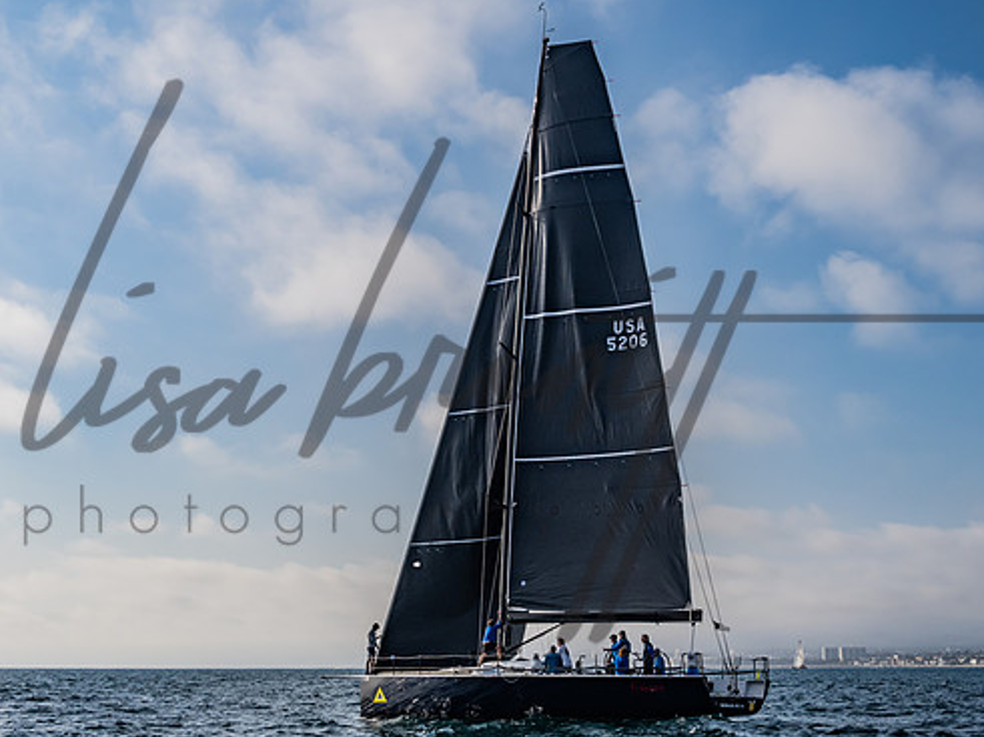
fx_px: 1449
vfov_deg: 28.5
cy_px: 360
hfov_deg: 37.5
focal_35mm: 51
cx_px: 480
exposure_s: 1/1600
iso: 400
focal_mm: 33.5
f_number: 9
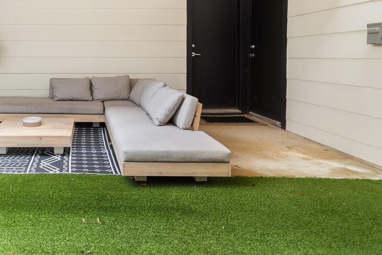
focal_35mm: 27
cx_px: 101
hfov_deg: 63.9
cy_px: 57
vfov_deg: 45.8
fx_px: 286
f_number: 8
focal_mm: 17
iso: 400
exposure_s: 1/10
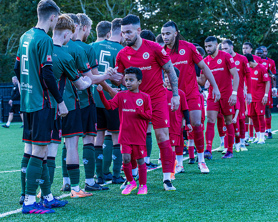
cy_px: 111
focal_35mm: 130
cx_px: 138
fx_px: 1066
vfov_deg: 11.9
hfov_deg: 14.9
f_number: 5
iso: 200
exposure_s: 1/160
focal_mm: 77
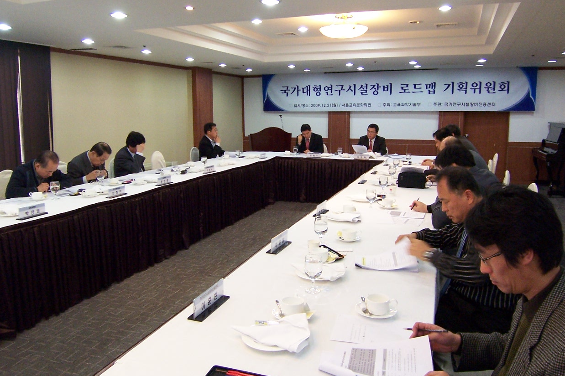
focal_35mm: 30
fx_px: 471
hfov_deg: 61.9
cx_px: 274
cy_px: 170
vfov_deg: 43.5
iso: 160
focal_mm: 3.8
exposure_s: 1/25
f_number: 2.8
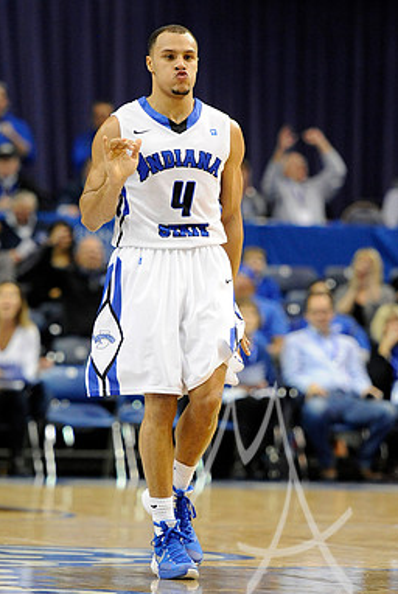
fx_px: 3503
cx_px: 169
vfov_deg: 9.7
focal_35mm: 212
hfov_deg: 6.5
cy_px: 275
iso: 3200
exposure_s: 1/800
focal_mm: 180
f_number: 3.2
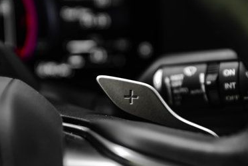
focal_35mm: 79
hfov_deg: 25.6
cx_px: 108
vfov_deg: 17.3
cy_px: 92
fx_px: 544
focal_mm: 46
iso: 800
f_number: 2.8
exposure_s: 1/250
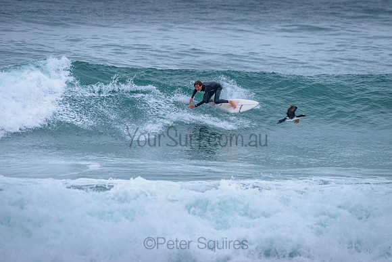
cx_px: 240
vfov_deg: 2.2
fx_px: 6675
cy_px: 101
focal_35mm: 613
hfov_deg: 3.4
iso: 1100
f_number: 5.6
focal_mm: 500
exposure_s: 1/2000
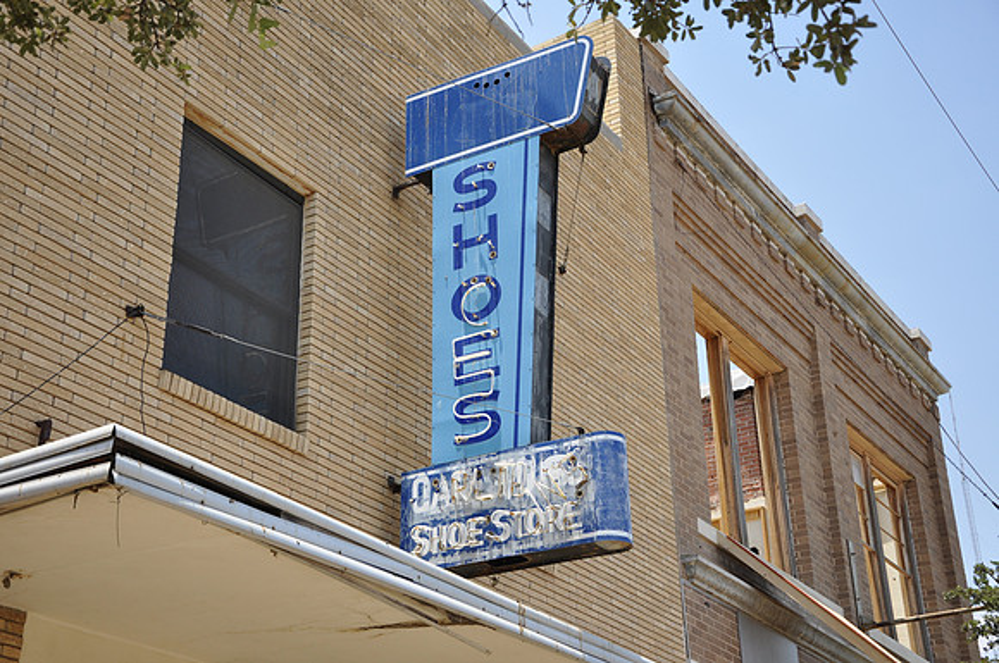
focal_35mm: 57
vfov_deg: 23.7
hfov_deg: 35.1
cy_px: 332
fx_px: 1580
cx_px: 500
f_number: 6.3
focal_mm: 38
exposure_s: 1/160
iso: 200
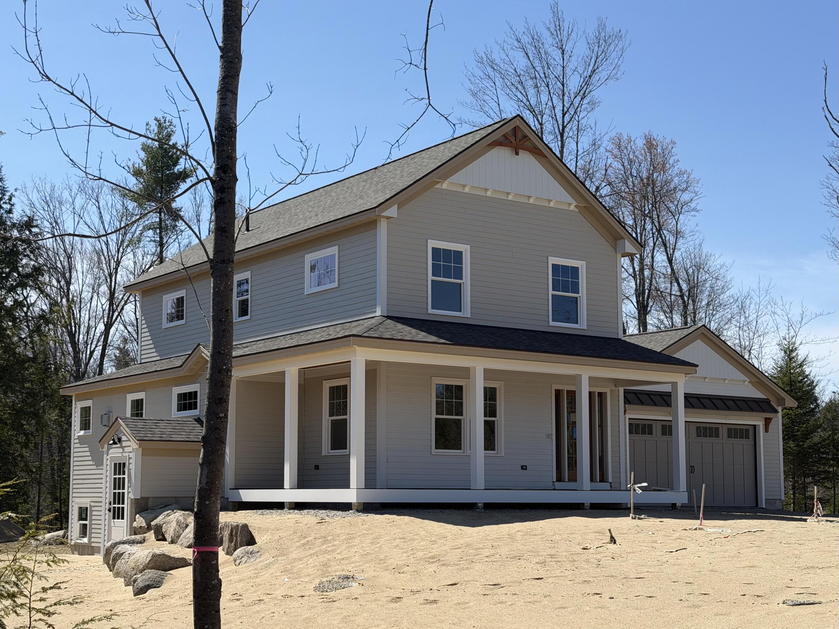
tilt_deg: +6.1
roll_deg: +0.4
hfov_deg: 39.7
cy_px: 314
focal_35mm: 48
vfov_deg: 30.3
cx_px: 420
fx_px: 1163
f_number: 1.78
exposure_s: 1/5587
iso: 64
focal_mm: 6.76
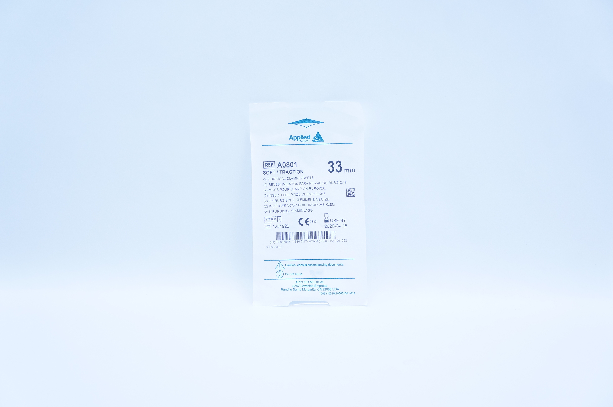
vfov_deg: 29.8
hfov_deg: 43.6
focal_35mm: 45
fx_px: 765
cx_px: 306
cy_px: 204
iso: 800
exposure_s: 1/200
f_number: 5
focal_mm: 30
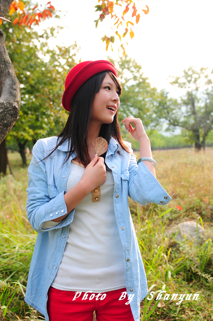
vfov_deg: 53.2
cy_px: 160
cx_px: 106
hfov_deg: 36.8
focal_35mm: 36
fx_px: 320
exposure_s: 1/400
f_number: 2.8
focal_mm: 24
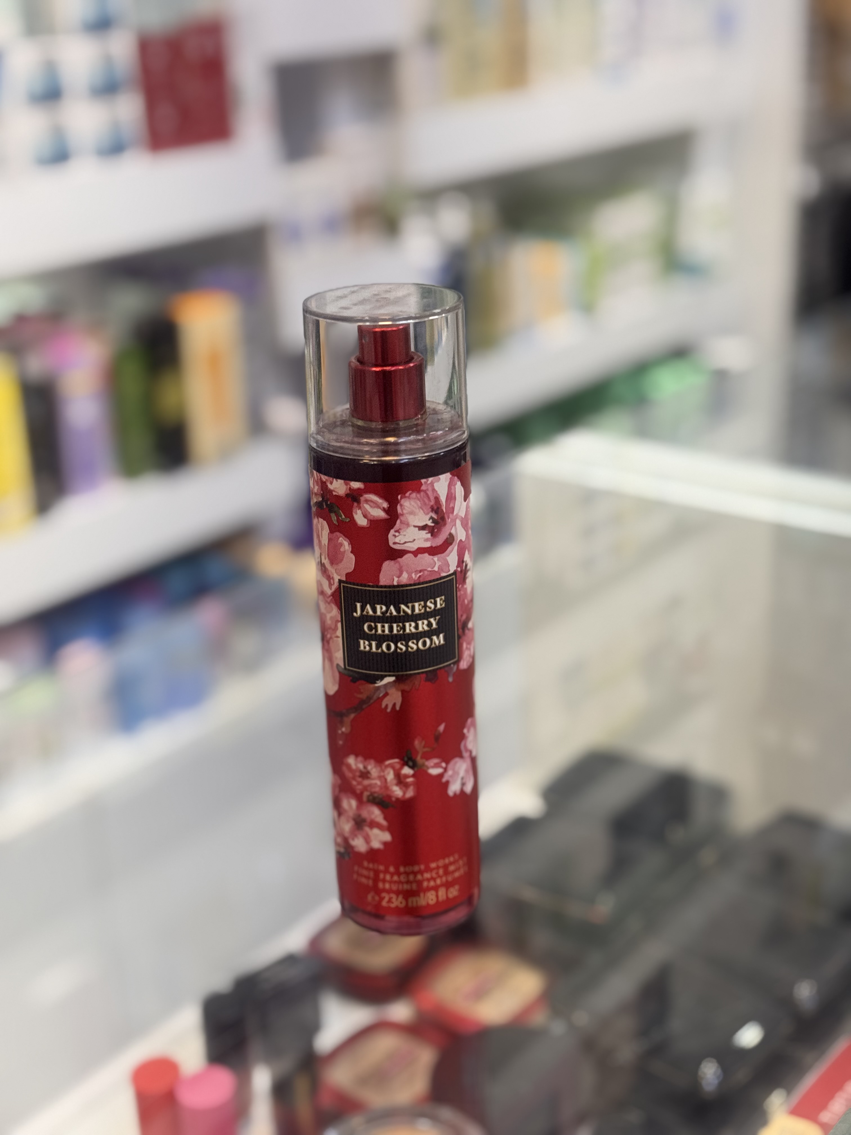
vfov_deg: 39.7
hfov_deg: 30.3
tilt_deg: -21.1
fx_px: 1573
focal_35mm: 48
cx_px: 426
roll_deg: +2.0
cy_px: 568
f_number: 1.78
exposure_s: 1/267
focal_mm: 6.76
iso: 64
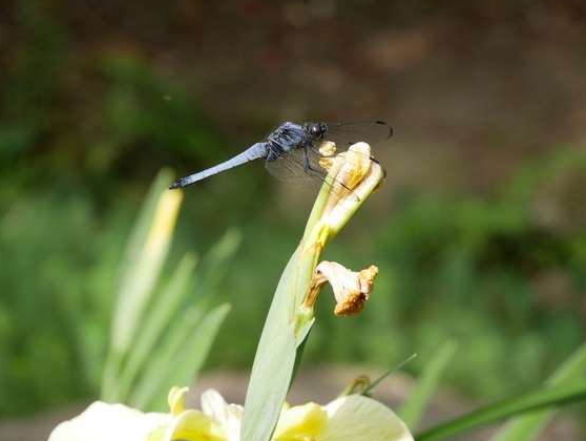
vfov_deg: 11.5
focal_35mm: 129
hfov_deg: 15.3
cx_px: 282
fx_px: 2187
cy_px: 228
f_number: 5.6
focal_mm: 60
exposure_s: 1/200
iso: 200
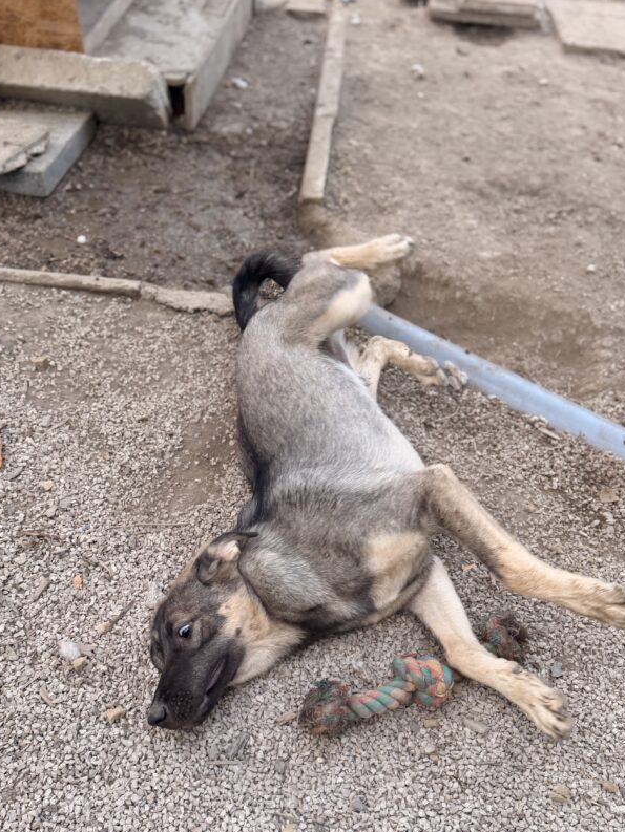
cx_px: 259
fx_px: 746
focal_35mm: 31
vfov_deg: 57.7
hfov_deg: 45.3
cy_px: 511
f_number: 1.78
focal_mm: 6.76
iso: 64
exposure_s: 1/121
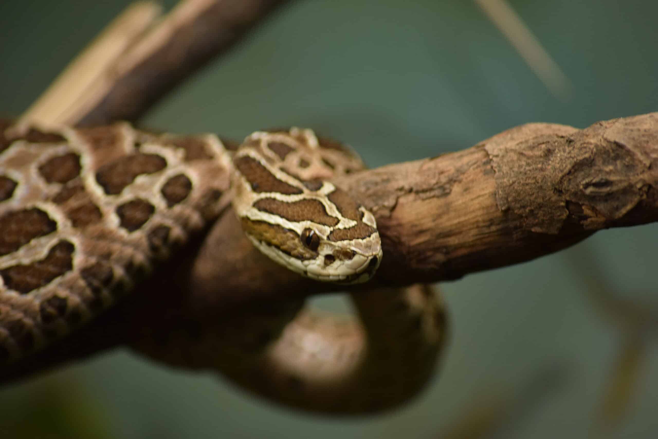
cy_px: 220
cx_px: 329
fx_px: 6580
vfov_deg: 3.8
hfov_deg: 5.7
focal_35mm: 360
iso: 800
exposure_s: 1/100
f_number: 5.3
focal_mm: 240
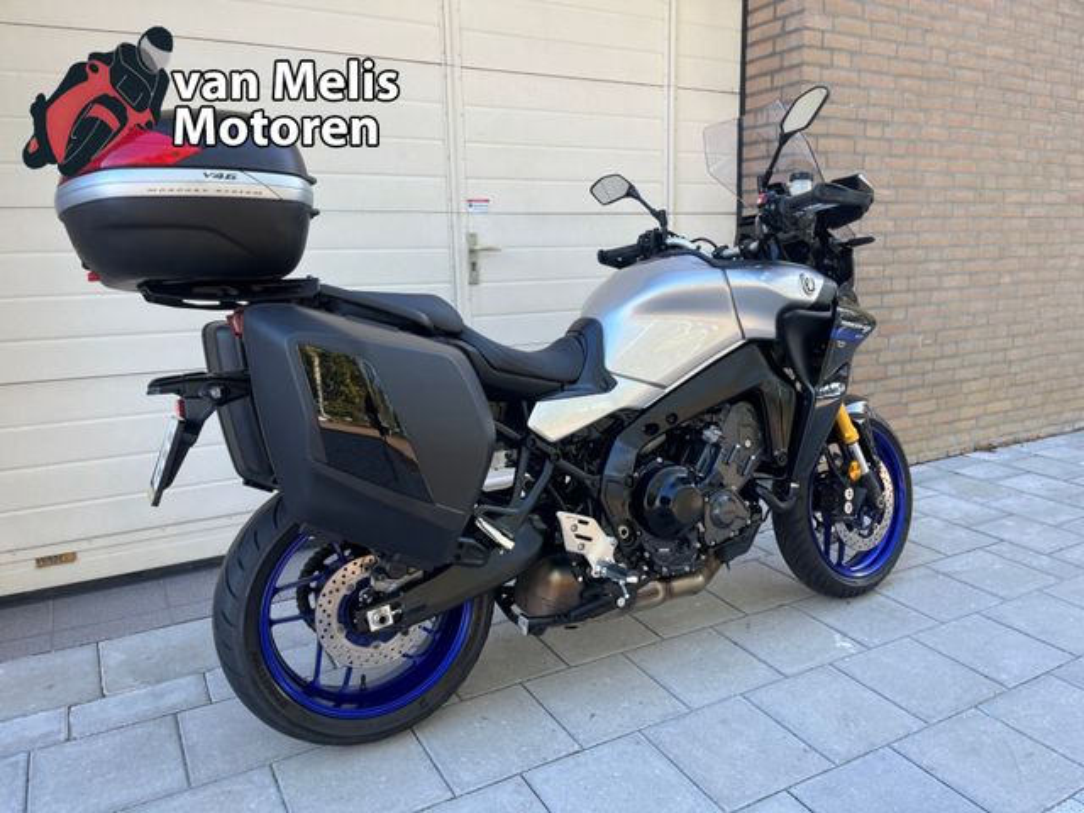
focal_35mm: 26
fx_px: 814
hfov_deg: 67.3
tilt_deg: -9.9
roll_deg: +0.3
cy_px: 406
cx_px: 542
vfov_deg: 53.1
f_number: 1.6
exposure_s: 1/161
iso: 40
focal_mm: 5.1
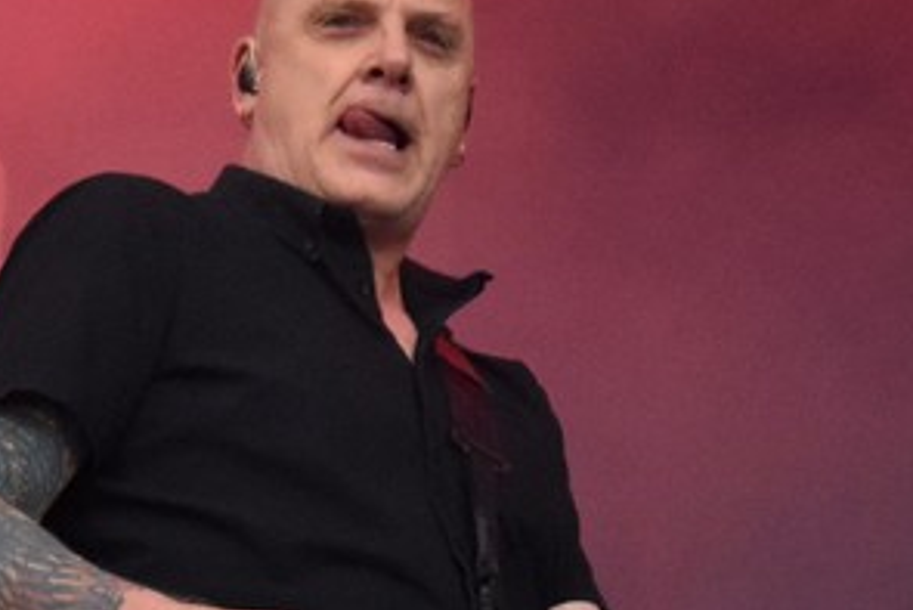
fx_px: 4948
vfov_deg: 7.0
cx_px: 597
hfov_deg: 10.5
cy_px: 517
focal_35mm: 195
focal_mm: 32
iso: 2000
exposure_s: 1/6400
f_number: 2.8
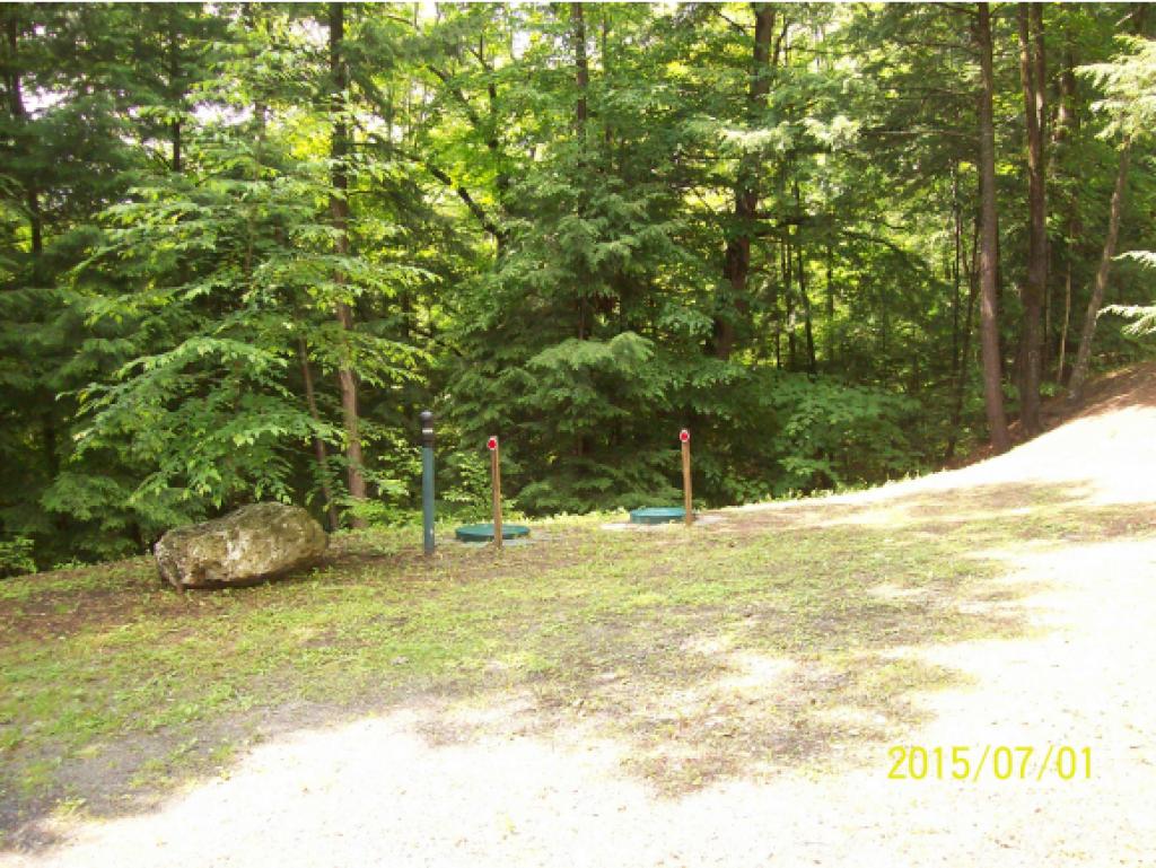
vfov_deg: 39.7
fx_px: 1203
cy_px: 434
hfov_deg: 51.3
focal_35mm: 36
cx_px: 578
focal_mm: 6
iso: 200
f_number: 2.7
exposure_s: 1/149
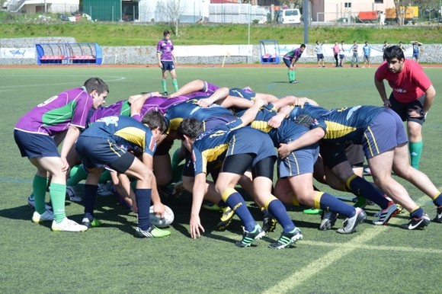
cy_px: 147
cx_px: 221
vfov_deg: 16.5
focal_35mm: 82
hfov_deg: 24.6
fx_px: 1012
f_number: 7.1
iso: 100
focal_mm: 55
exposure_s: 1/200
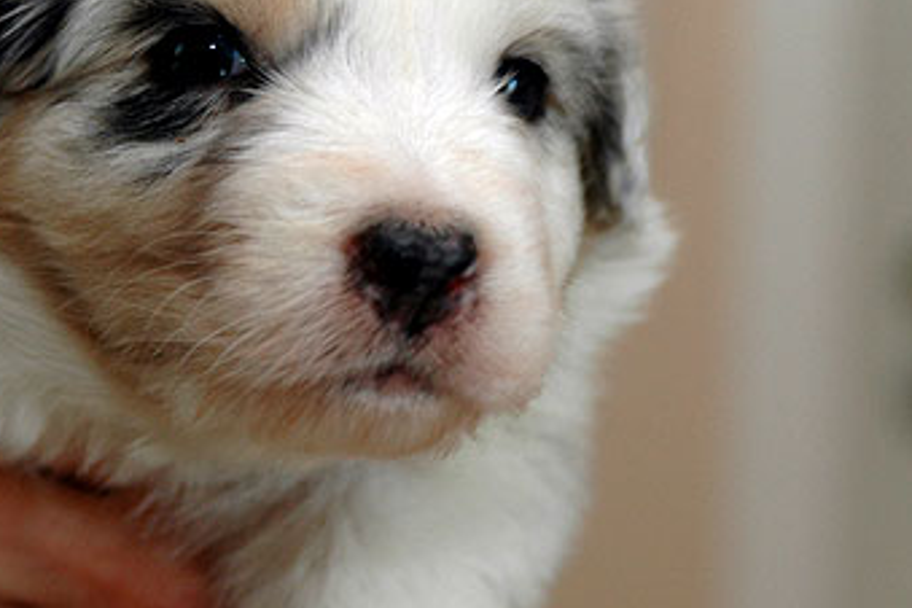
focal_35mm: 138
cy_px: 223
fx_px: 3496
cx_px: 358
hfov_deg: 14.9
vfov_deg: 9.9
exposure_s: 1/60
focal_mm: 52
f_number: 5
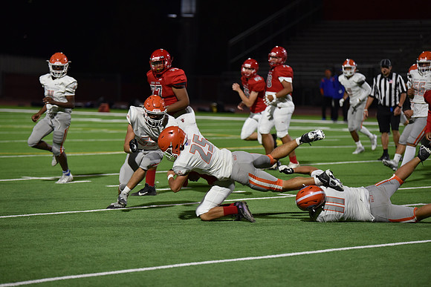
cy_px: 144
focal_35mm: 165
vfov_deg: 8.3
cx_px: 216
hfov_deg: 12.4
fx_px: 1976
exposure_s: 1/500
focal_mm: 165
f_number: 2.8
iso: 1600
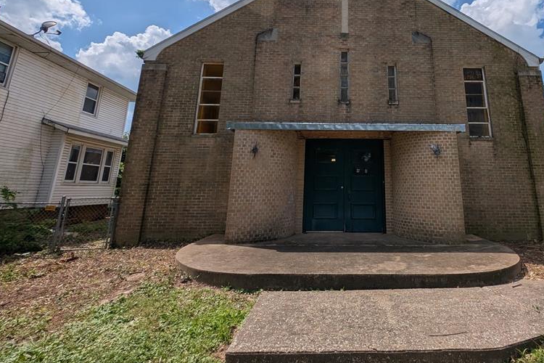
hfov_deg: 91.3
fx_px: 257
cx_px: 341
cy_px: 124
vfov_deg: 68.7
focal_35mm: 17
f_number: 1.95
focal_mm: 2.23
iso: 42
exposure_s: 1/5435
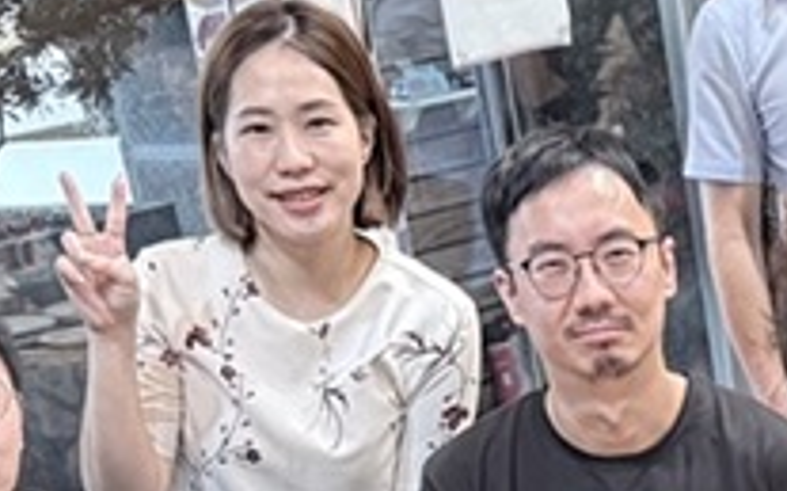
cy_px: 999
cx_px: 998
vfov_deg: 7.9
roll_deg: +7.1
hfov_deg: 12.9
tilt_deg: -21.5
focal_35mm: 158
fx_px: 3386
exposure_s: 1/60
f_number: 1.78
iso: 500
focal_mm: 6.76
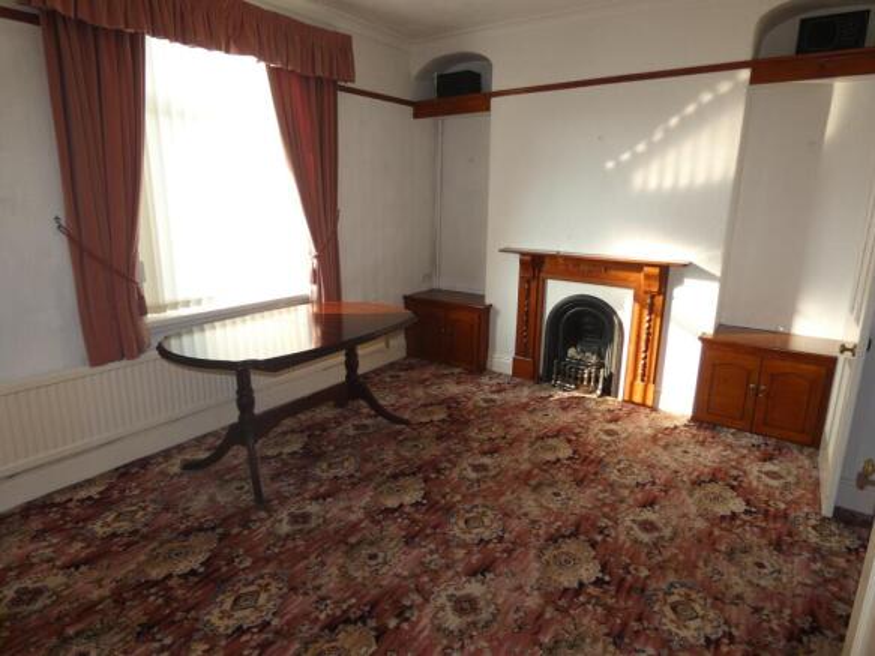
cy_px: 328
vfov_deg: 66.0
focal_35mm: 20
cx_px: 438
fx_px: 505
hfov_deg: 81.8
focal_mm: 3.6
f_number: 2.8
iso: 80
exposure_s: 1/60
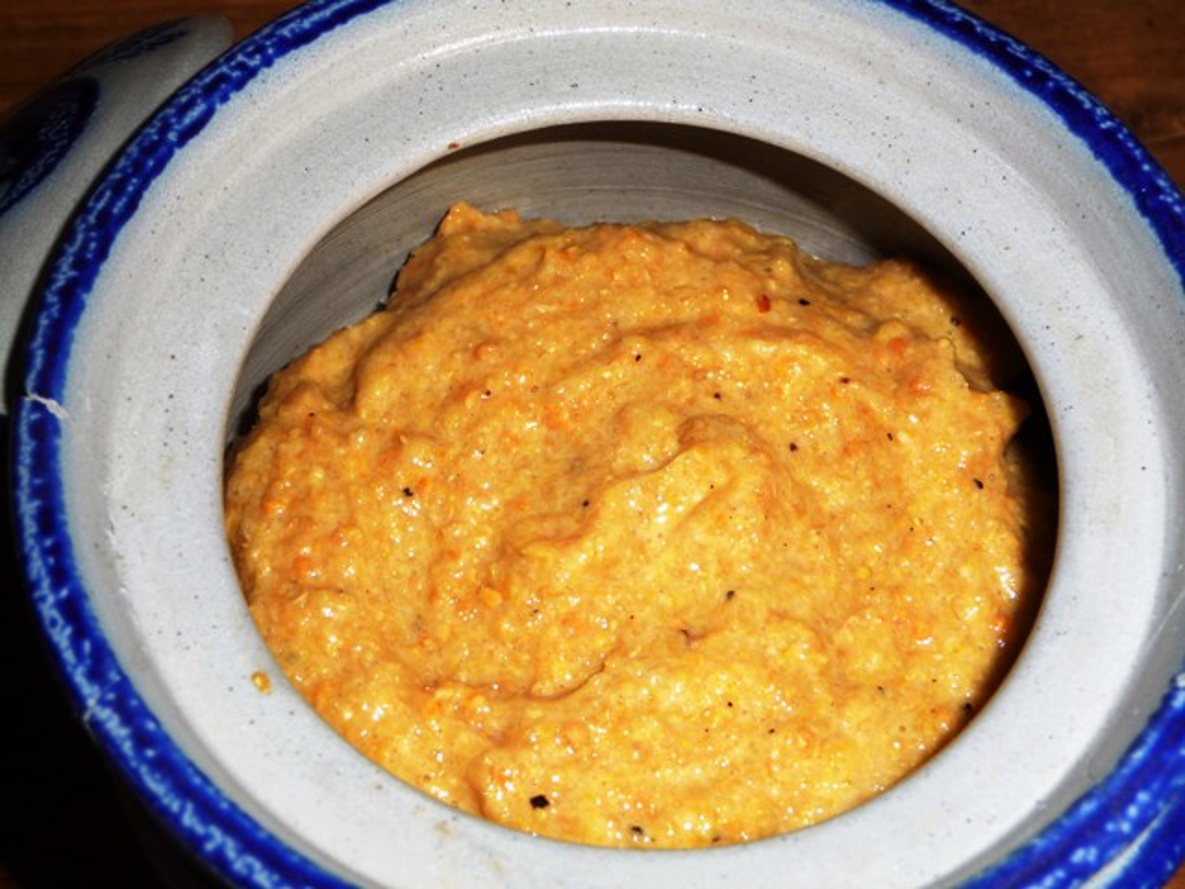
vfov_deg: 25.2
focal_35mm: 58
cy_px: 444
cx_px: 592
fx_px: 1985
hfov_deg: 33.2
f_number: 4.4
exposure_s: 1/30
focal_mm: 9.8
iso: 100
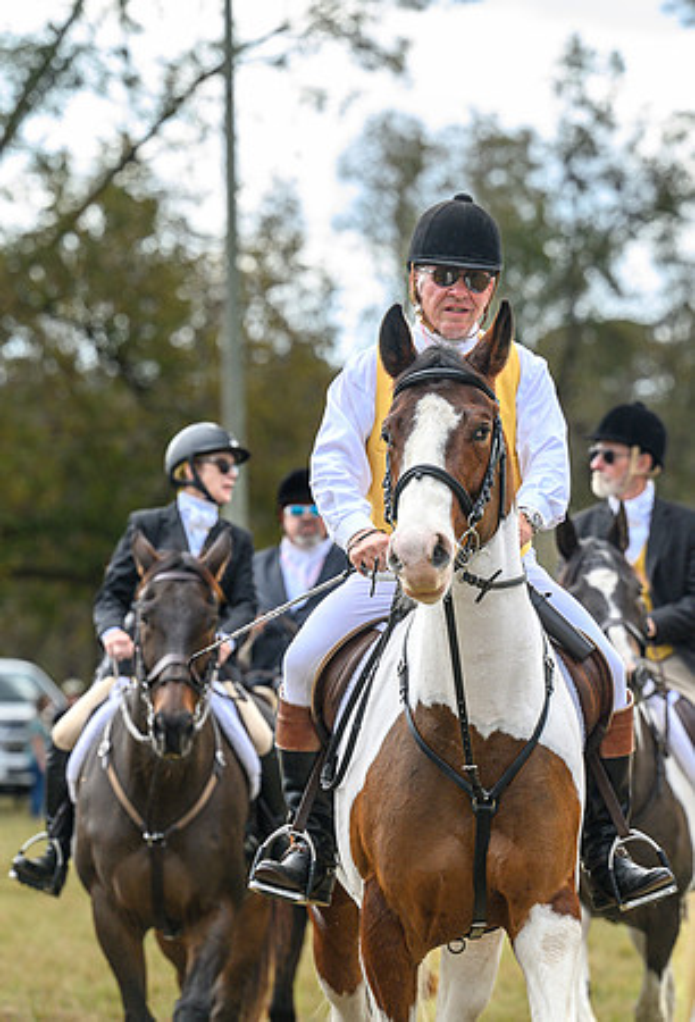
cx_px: 381
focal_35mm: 186
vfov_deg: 11.0
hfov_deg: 7.5
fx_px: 5324
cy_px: 511
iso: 640
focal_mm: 125
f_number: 3.5
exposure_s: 1/1000
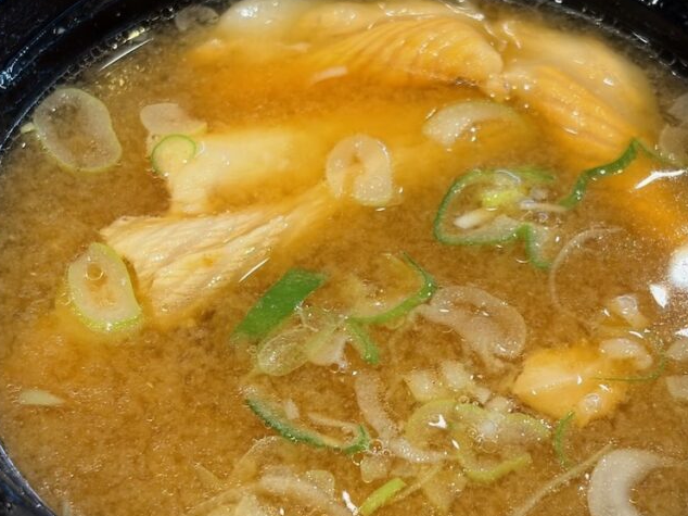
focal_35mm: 84
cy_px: 280
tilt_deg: -51.1
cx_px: 404
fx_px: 1669
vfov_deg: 17.6
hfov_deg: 23.3
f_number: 1.6
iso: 40
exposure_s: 1/50
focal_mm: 5.96
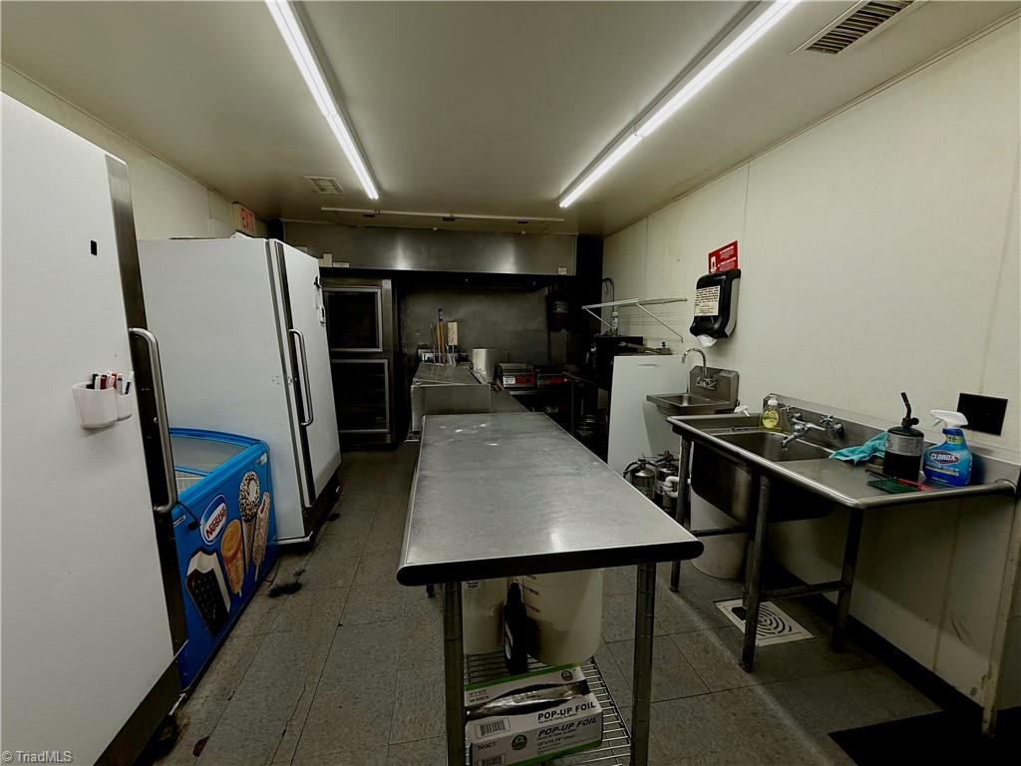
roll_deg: -0.1
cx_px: 510
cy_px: 383
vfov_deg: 85.7
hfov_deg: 102.1
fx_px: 413
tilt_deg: -6.9
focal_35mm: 14
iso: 50
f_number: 2.2
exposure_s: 1/128
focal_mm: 2.22
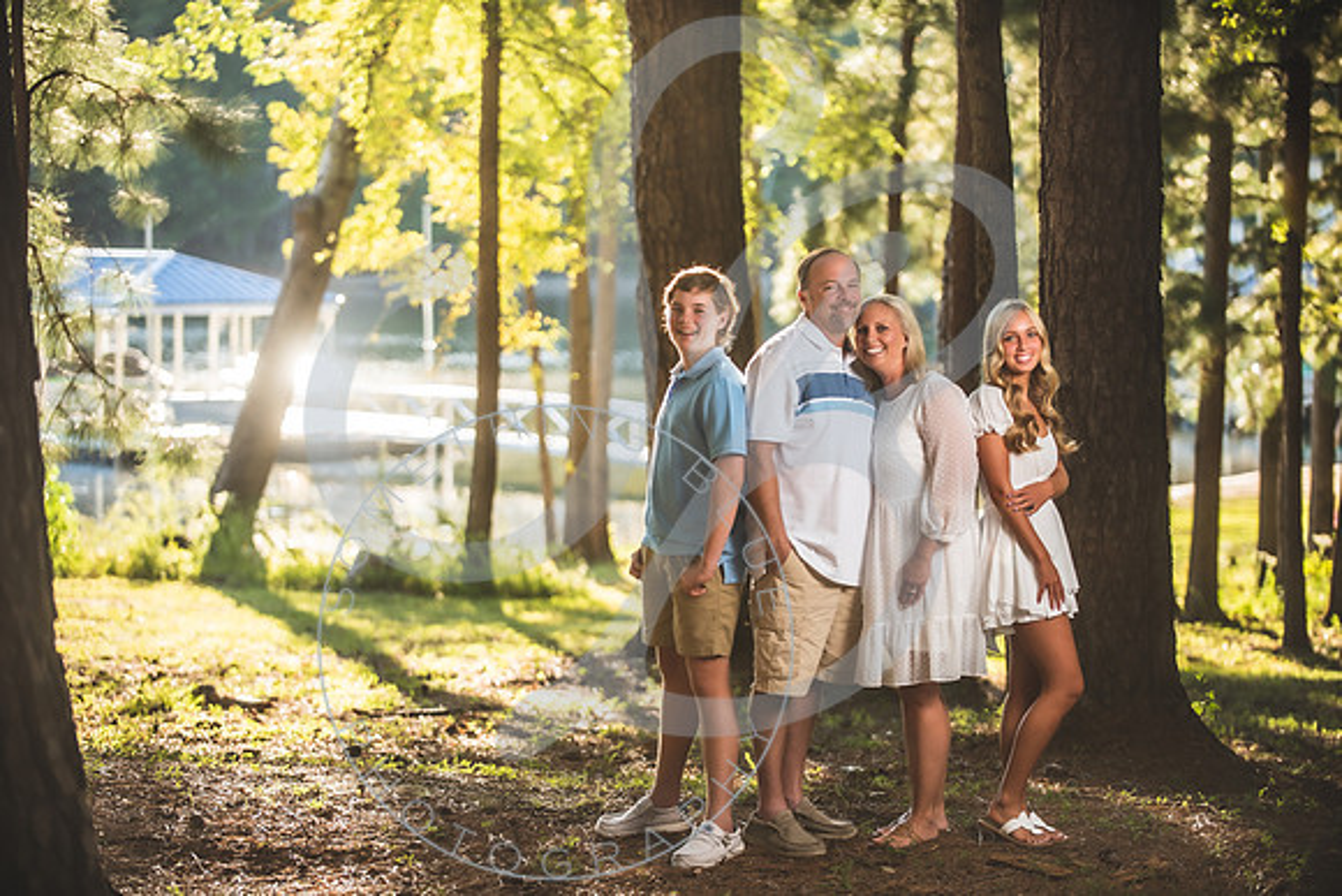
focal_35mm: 105
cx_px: 670
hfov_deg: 19.4
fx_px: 3930
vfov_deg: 13.0
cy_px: 448
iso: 100
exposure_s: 1/200
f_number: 2.8
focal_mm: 105
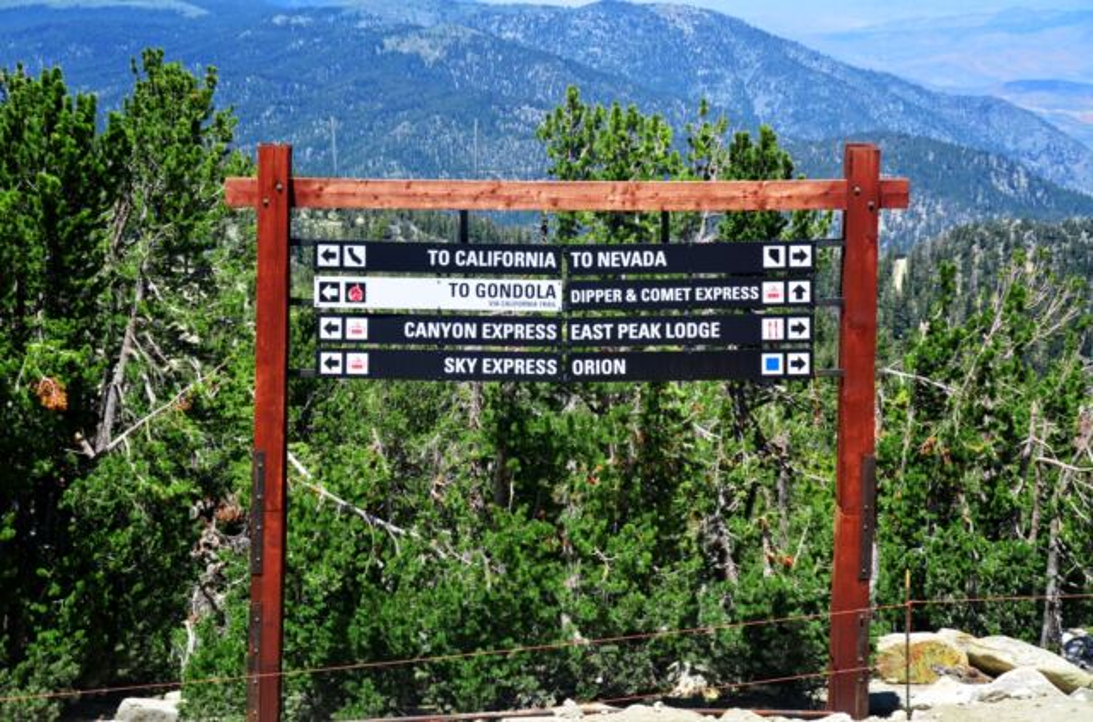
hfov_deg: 22.7
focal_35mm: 90
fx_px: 2725
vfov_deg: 15.1
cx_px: 546
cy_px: 361
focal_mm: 60
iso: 100
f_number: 11
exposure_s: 1/125
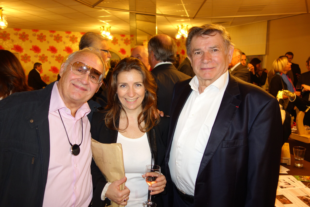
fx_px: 241
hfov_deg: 65.5
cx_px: 155
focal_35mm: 28
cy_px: 104
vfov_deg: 46.4
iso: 200
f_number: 1.8
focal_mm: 10.4
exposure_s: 1/30
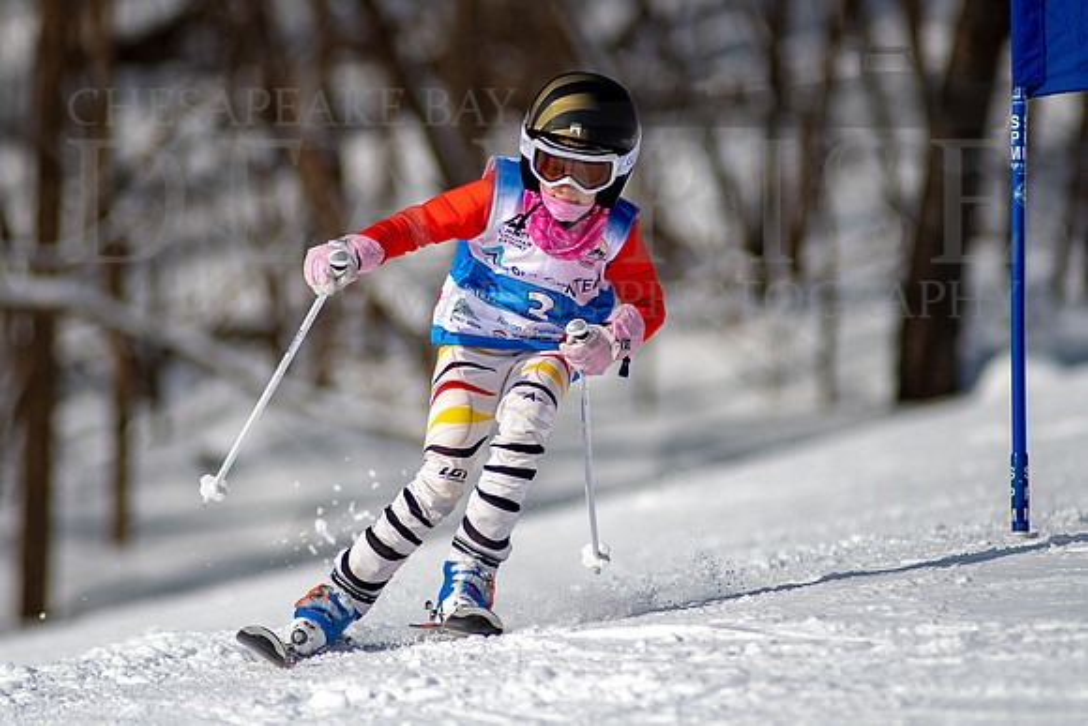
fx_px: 15822
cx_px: 467
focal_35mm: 523
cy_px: 342
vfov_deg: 2.6
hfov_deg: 3.9
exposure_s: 1/6400
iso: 100
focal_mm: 300
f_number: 2.8
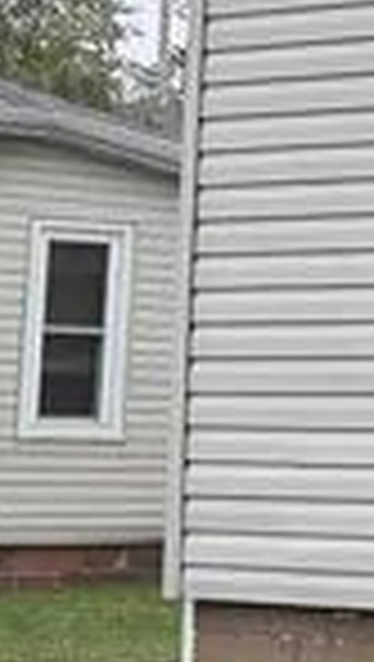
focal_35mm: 182
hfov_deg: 5.4
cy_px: 171
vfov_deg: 11.8
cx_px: 1748
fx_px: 3200
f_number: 1.78
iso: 80
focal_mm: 6.76
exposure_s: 1/955
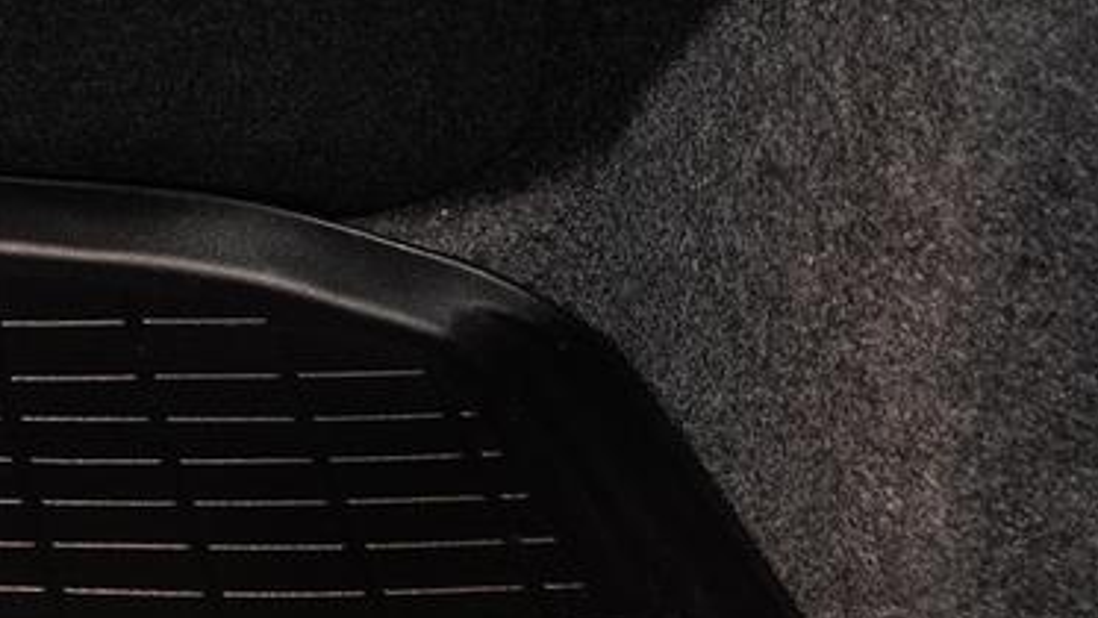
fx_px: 4805
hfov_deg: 12.4
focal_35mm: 165
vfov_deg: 7.3
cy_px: 21
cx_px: -530
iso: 100
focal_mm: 40.8
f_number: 5.6
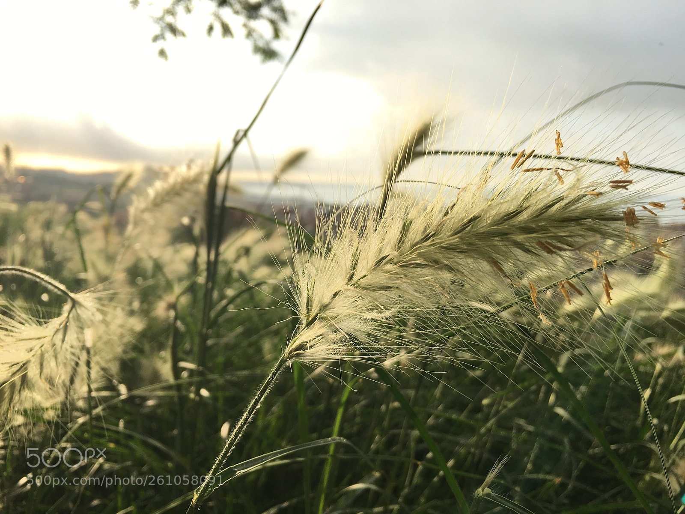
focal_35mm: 29
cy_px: 257
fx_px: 574
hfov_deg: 61.7
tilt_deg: -8.0
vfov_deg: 48.2
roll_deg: -1.8
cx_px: 342
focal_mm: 4.15
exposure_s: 1/1115
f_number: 2.2
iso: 25
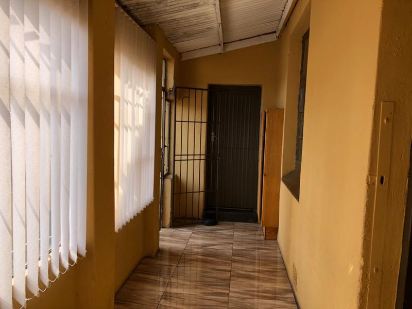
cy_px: 154
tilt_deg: -3.8
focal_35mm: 28
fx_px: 333
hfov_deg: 63.4
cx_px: 206
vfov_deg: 49.7
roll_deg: -2.3
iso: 20
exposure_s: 1/197
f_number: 1.8
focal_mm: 4
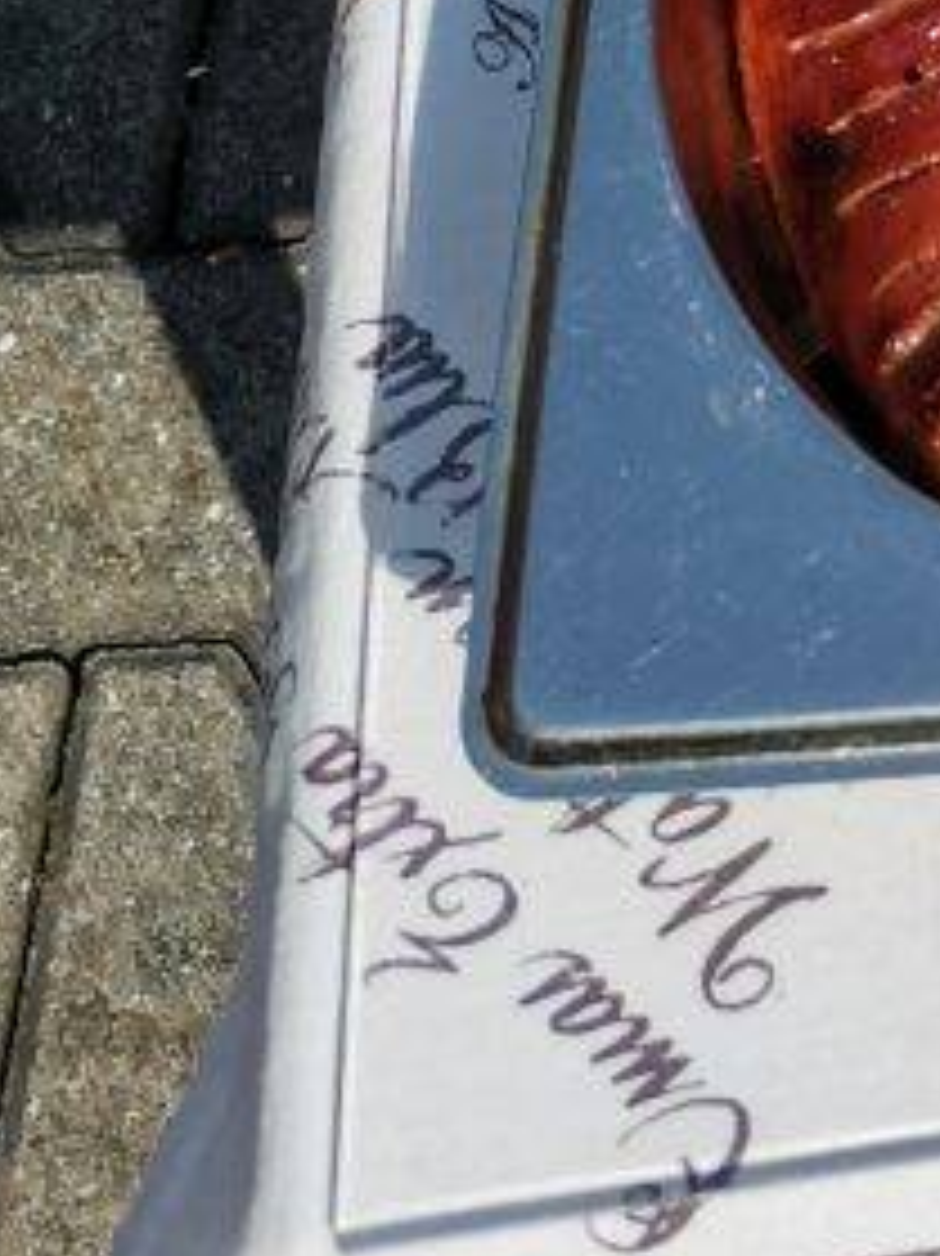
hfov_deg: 11.7
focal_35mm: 112
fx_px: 4058
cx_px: 1920
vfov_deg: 14.8
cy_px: -1143
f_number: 1.8
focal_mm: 4.75
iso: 50
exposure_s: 1/2793
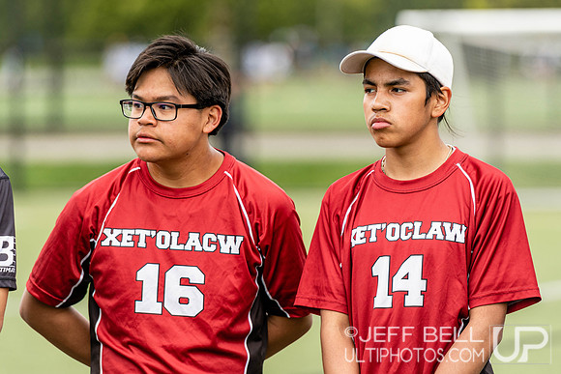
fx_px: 4676
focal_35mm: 300
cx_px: 280
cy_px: 187
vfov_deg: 4.6
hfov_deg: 6.9
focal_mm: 200
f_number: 3.2
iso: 160
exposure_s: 1/1000
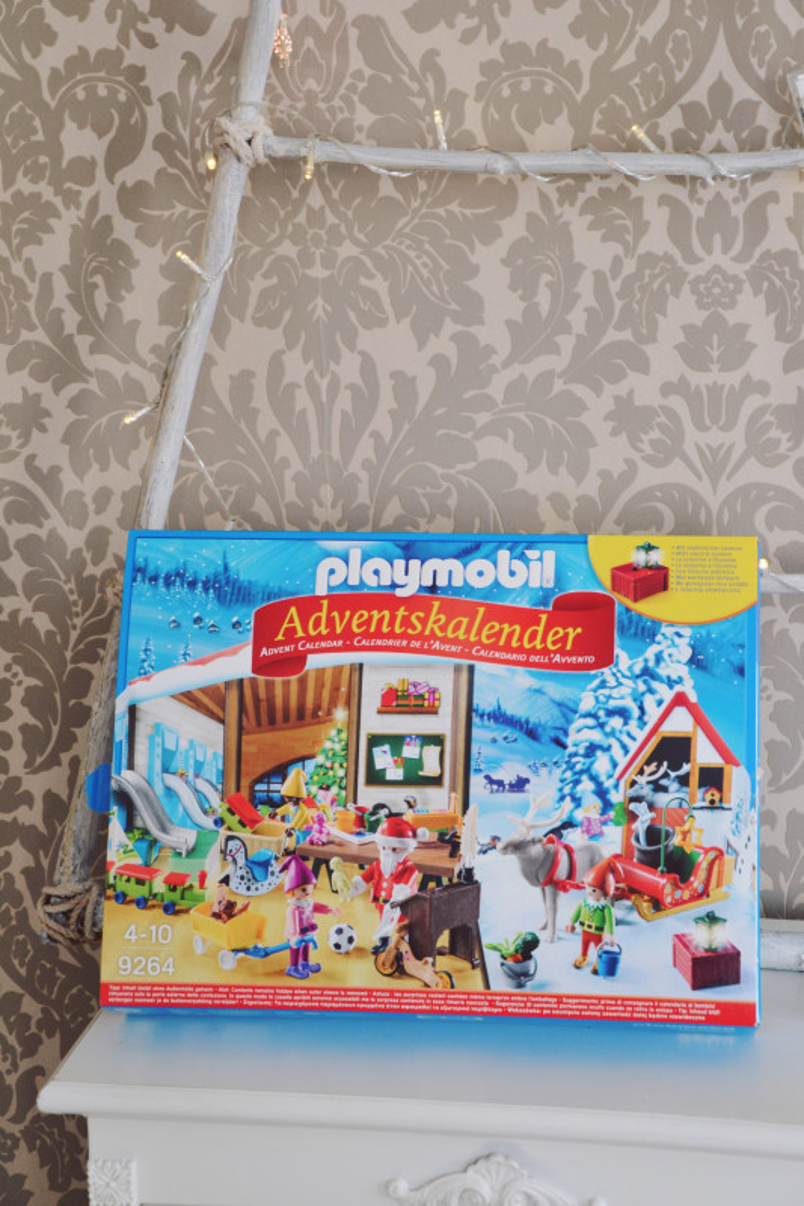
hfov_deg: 18.2
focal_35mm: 75
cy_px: 603
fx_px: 2513
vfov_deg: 27.0
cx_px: 402
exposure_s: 1/20
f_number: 5
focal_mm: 50
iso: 400
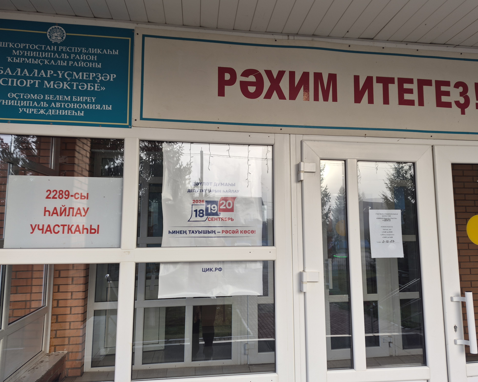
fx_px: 340
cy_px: 191
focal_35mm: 24
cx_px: 242
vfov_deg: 58.8
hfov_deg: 70.3
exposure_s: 1/180
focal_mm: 5.4
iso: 40
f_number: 1.8
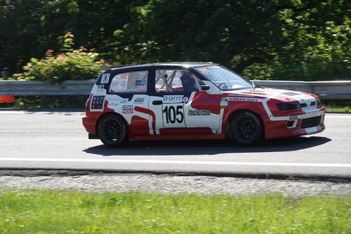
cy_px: 117
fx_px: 1355
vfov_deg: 9.9
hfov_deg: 14.8
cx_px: 176
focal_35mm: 139
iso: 160
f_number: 4
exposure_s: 1/800
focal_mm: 51.14
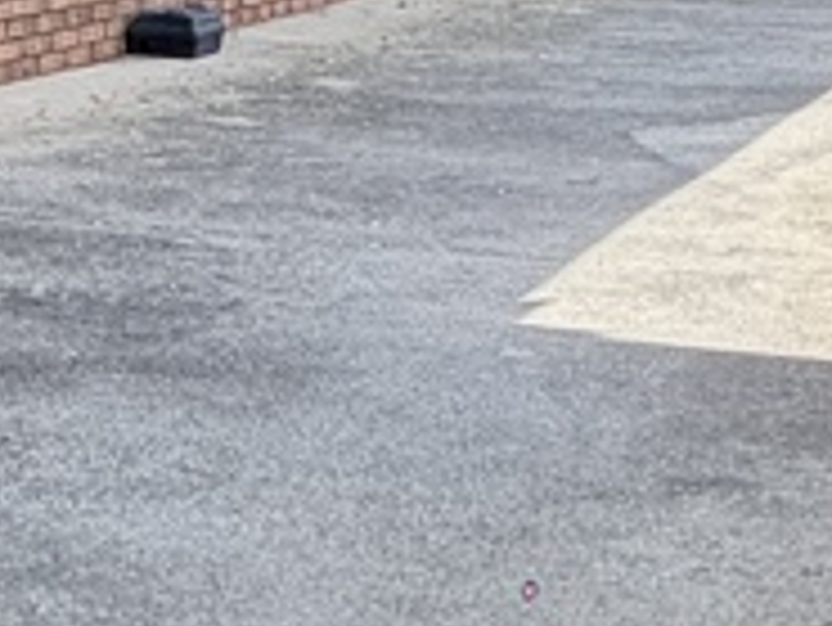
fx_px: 2622
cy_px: 108
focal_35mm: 109
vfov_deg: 13.5
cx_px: 355
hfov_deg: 18.0
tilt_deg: -5.9
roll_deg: +1.2
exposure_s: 1/502
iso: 50
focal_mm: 2.22
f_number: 2.2
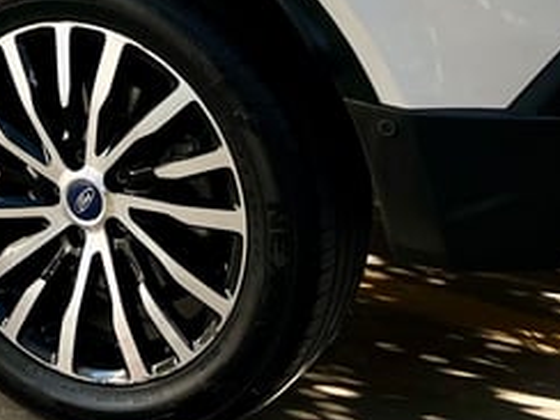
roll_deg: -0.7
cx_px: -32
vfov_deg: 13.0
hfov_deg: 17.5
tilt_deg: -10.3
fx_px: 1763
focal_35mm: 109
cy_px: -174
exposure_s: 1/473
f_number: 1.5
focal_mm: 5.7
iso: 50
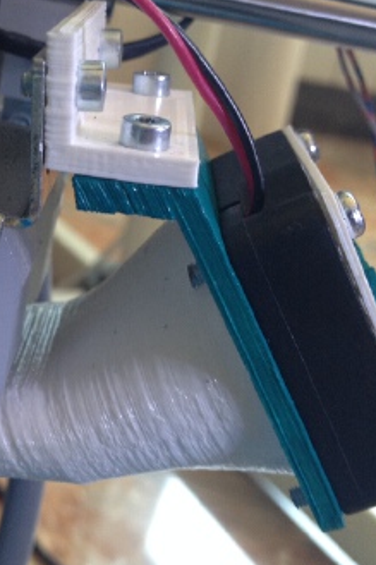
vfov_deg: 33.9
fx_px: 925
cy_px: 276
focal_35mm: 59
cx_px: 45
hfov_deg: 22.5
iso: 100
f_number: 2.4
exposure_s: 1/20
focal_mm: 4.28
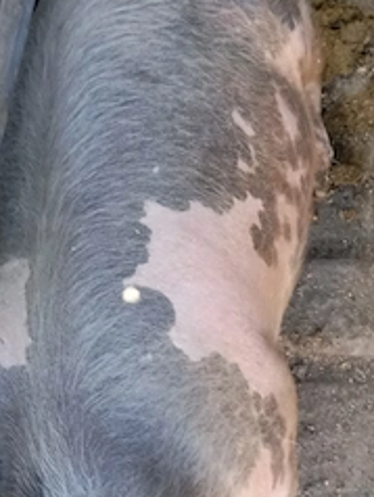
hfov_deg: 22.0
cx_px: 169
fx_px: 963
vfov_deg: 28.9
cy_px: 286
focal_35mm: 67
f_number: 1.8
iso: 587
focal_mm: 4.22
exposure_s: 1/50
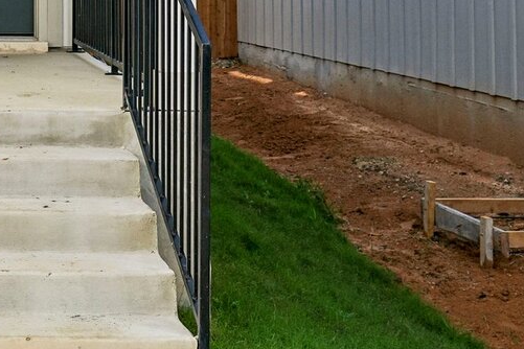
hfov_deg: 17.6
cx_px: -117
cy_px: -123
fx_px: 1601
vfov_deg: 12.0
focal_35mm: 110
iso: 200
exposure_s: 1/500
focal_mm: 34
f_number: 8
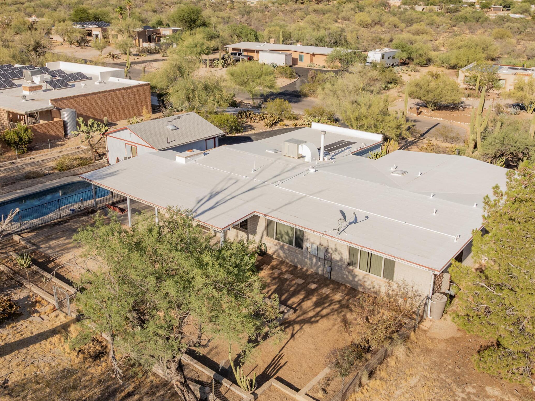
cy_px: 185
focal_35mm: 35
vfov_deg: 40.6
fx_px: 541
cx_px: 255
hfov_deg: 52.6
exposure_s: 1/60
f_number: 2.8
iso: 200
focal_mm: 12.29
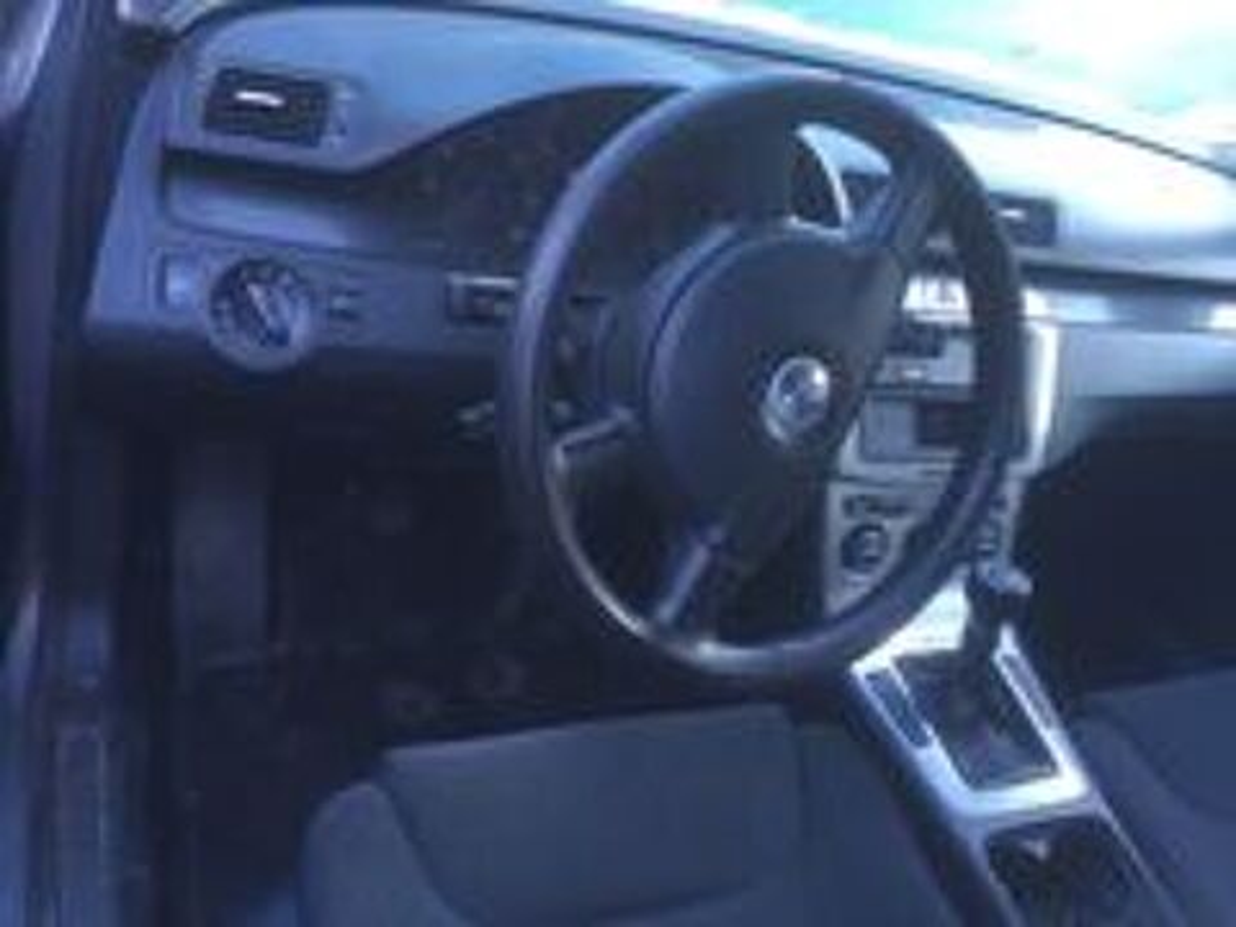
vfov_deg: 48.2
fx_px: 1035
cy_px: 464
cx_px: 618
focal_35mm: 29
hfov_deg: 61.7
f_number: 2.2
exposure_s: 1/33
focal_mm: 4.15
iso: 100
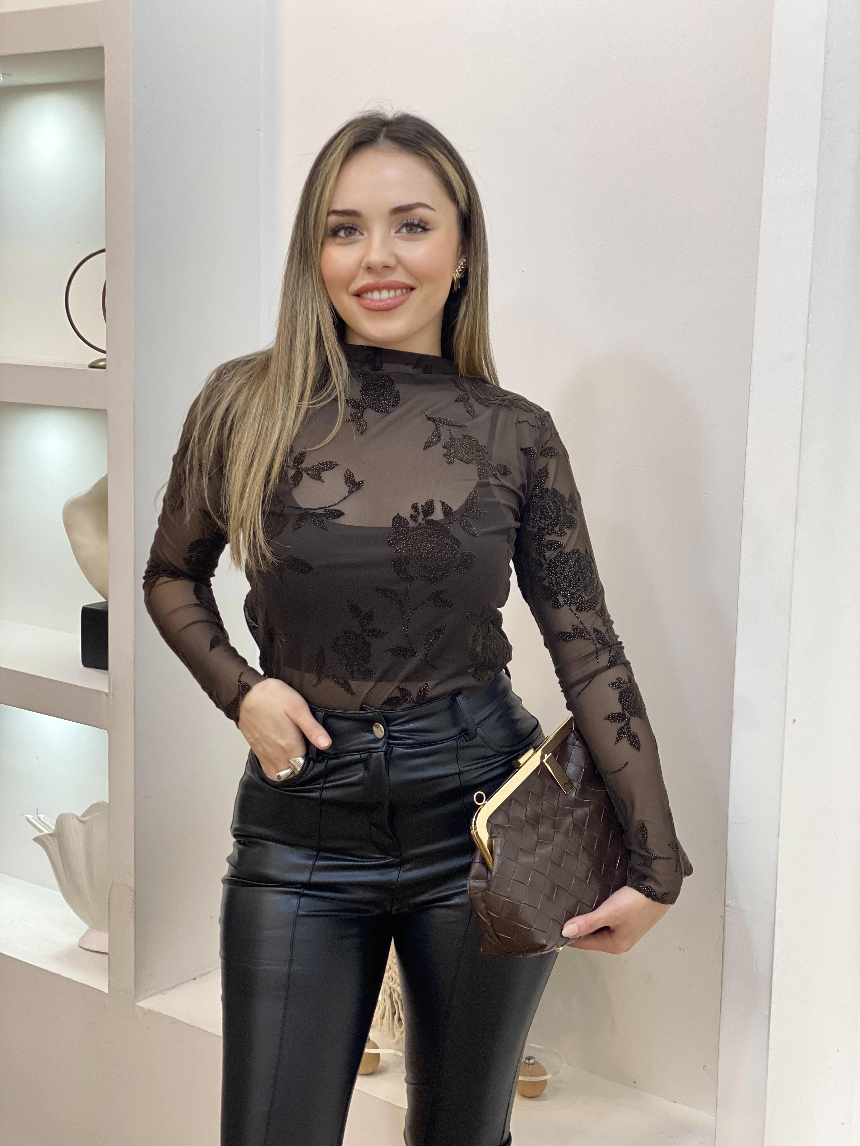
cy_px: 573
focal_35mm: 52
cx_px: 430
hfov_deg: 28.0
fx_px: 1723
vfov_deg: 36.8
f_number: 2
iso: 100
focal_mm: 6
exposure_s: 1/100
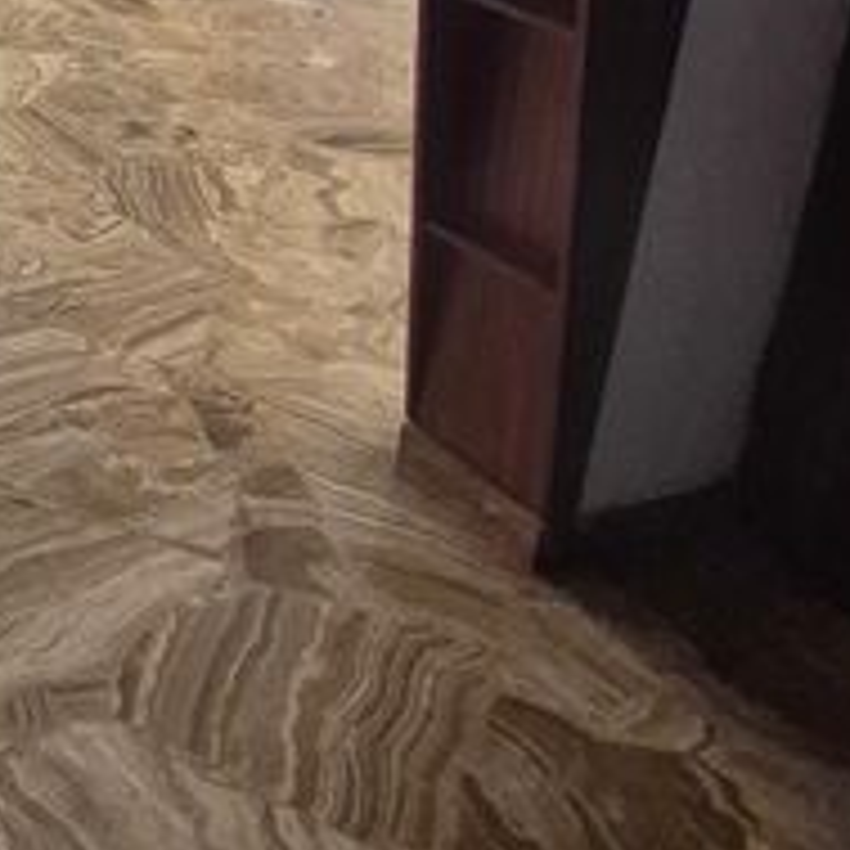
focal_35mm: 39
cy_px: -112
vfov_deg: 35.7
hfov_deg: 25.9
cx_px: -526
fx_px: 1083
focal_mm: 1.74
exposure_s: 1/100
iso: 320
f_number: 2.2
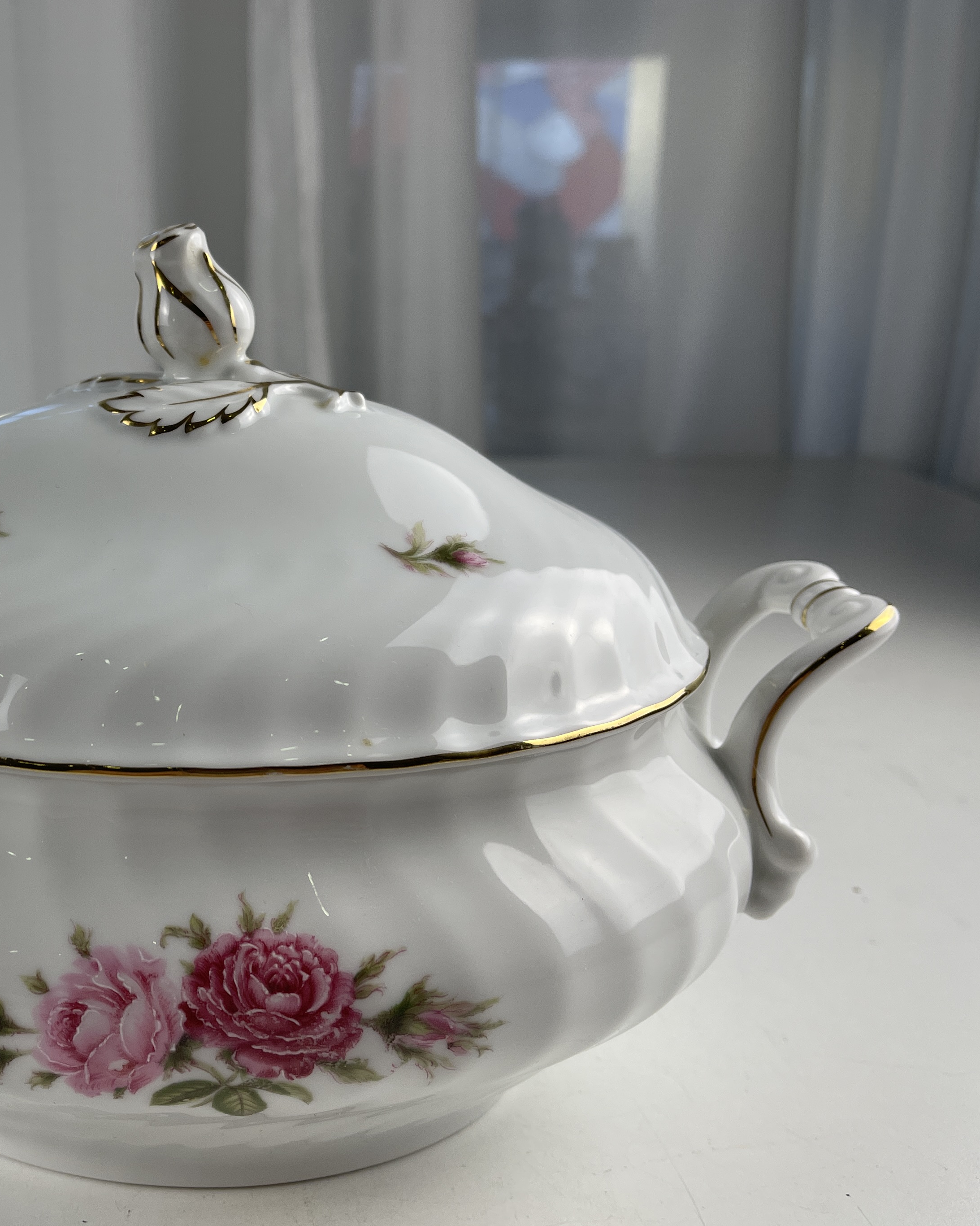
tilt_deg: -16.3
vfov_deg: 50.3
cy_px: 610
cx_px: 166
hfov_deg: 39.2
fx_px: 1305
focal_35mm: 36
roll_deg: +0.3
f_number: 1.6
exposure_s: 1/262
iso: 32
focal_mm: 5.1
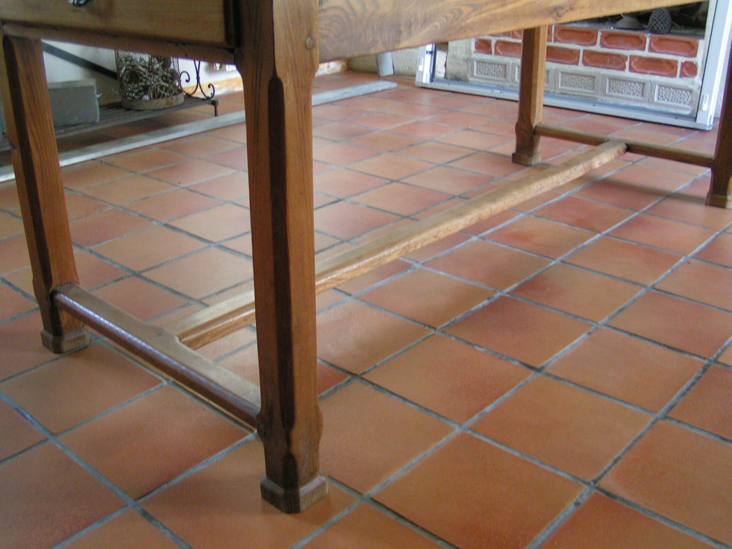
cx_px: 366
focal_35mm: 38
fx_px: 804
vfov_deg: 37.7
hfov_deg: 49.0
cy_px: 274
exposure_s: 1/40
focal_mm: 5.8
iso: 160
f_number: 2.8
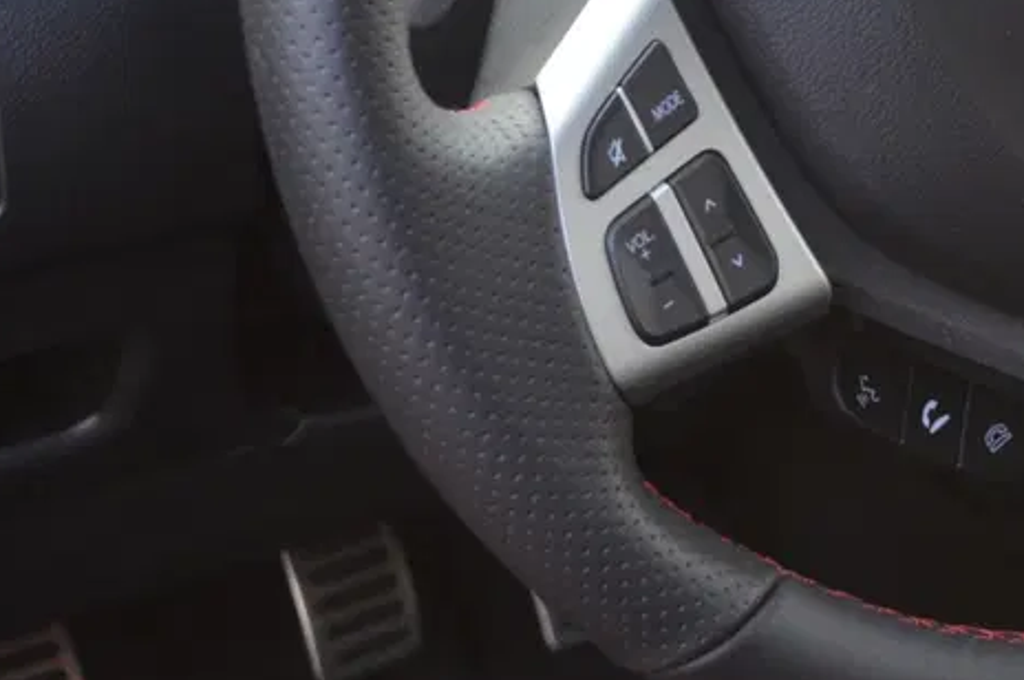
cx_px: 1021
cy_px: -144
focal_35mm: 112
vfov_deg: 11.9
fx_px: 3190
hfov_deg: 17.8
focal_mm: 29
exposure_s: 1/60
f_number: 4.5
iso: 800
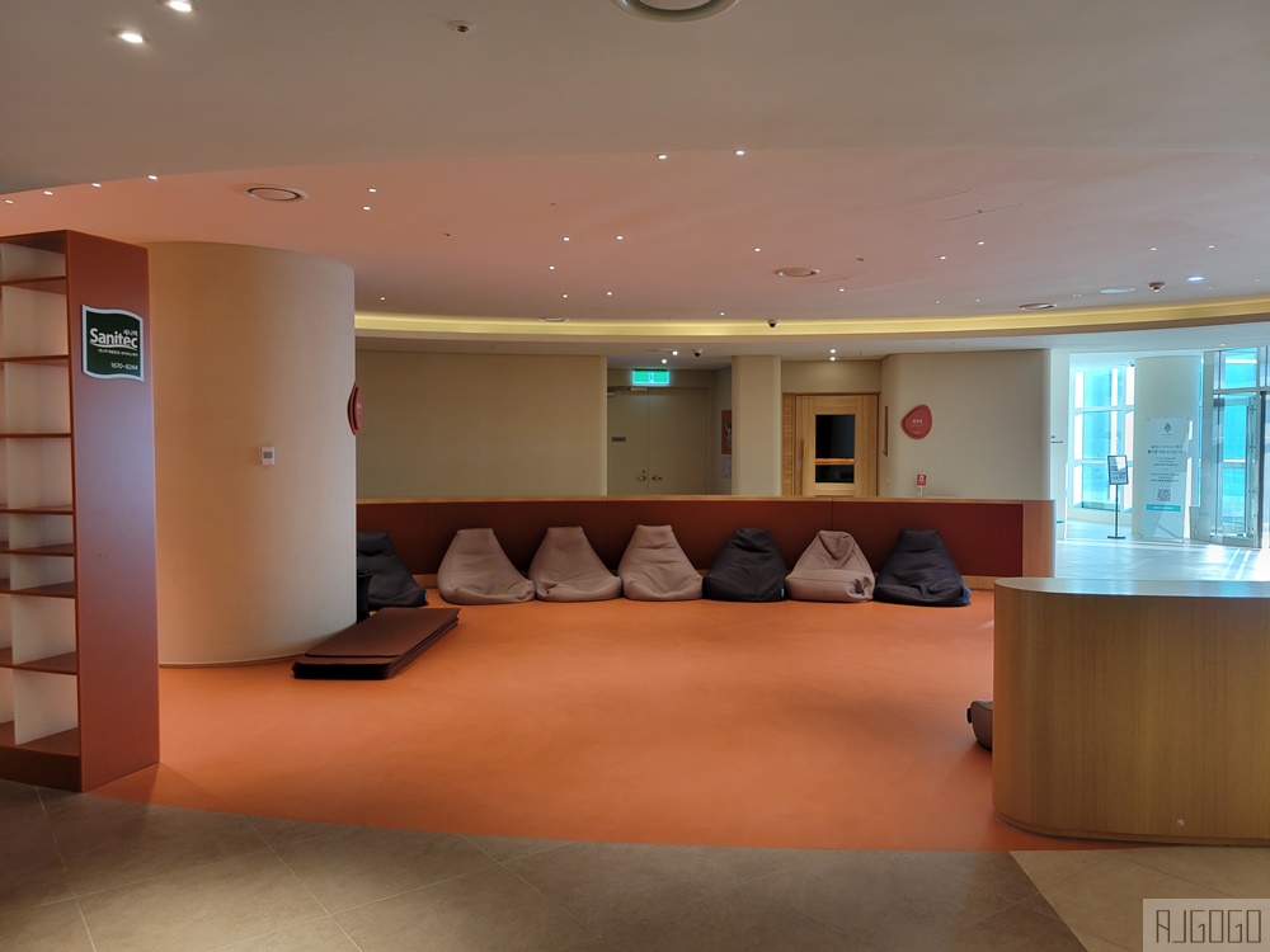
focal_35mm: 26
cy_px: 476
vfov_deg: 53.1
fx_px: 954
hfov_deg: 67.3
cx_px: 635
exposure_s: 1/120
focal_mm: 5.4
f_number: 1.8
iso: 100
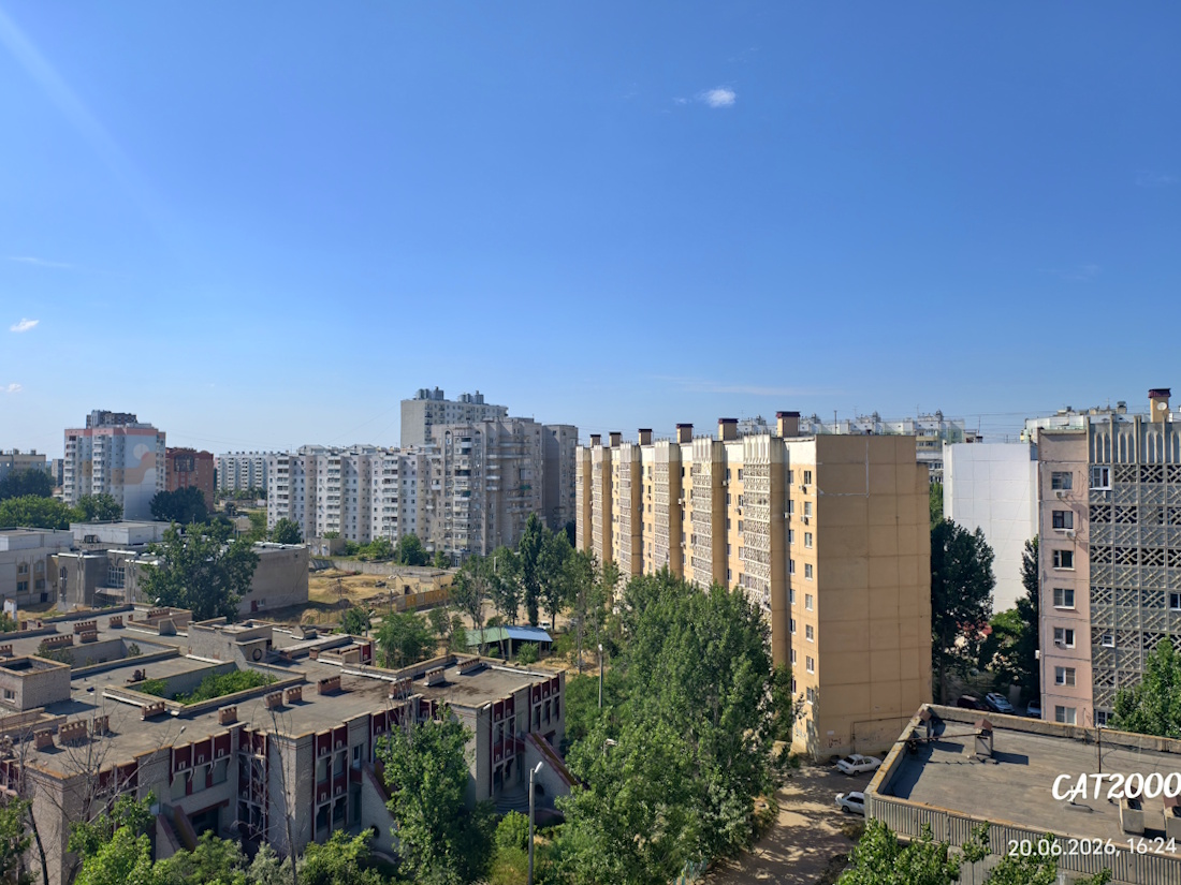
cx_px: 590
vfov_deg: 58.9
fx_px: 785
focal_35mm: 23
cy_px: 442
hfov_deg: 73.9
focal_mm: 6.54
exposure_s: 1/3968
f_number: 1.57
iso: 72
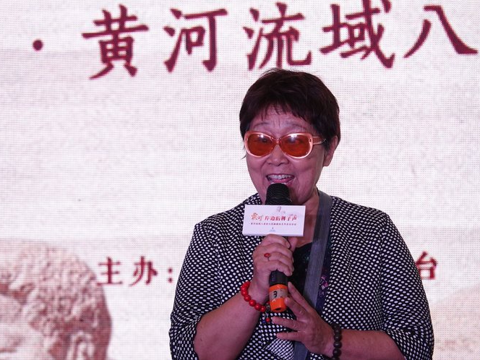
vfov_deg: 4.7
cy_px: 180
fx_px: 4354
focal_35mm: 314
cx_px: 264
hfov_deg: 6.3
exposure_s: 1/250
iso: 640
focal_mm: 105.83
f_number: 4
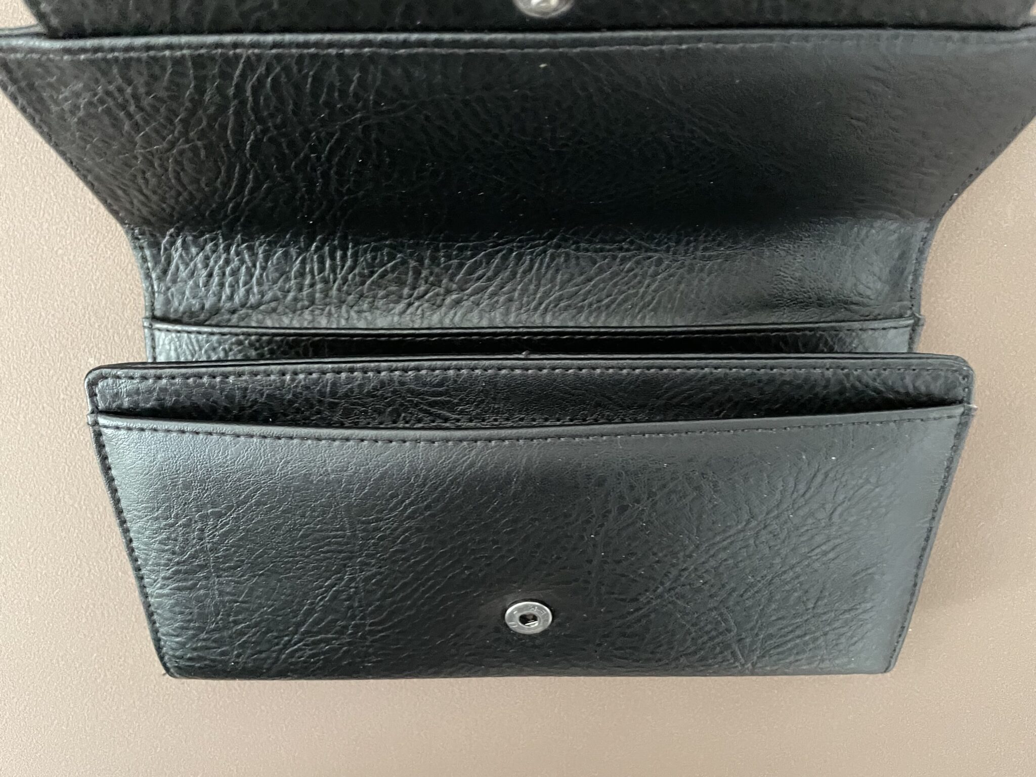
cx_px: 518
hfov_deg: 67.3
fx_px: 778
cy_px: 388
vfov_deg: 53.1
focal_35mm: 26
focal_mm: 4.2
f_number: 1.6
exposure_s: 1/30
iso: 1000
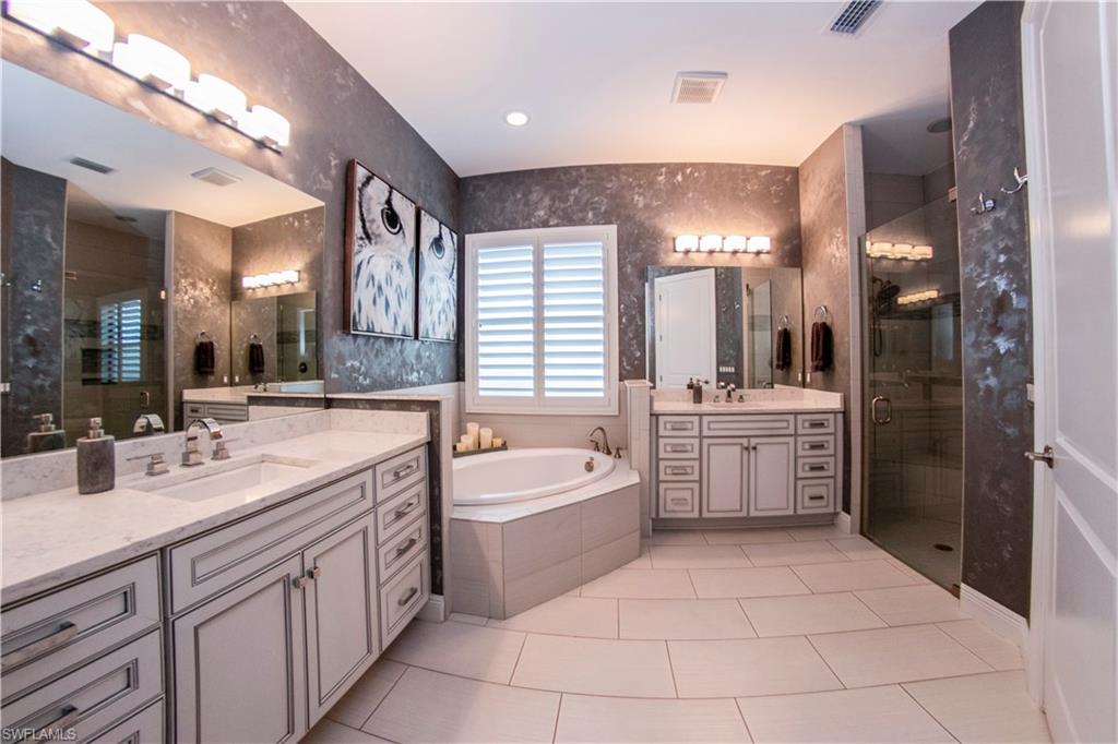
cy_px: 372
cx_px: 559
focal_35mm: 12
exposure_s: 1/60
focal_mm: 8
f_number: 4
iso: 400
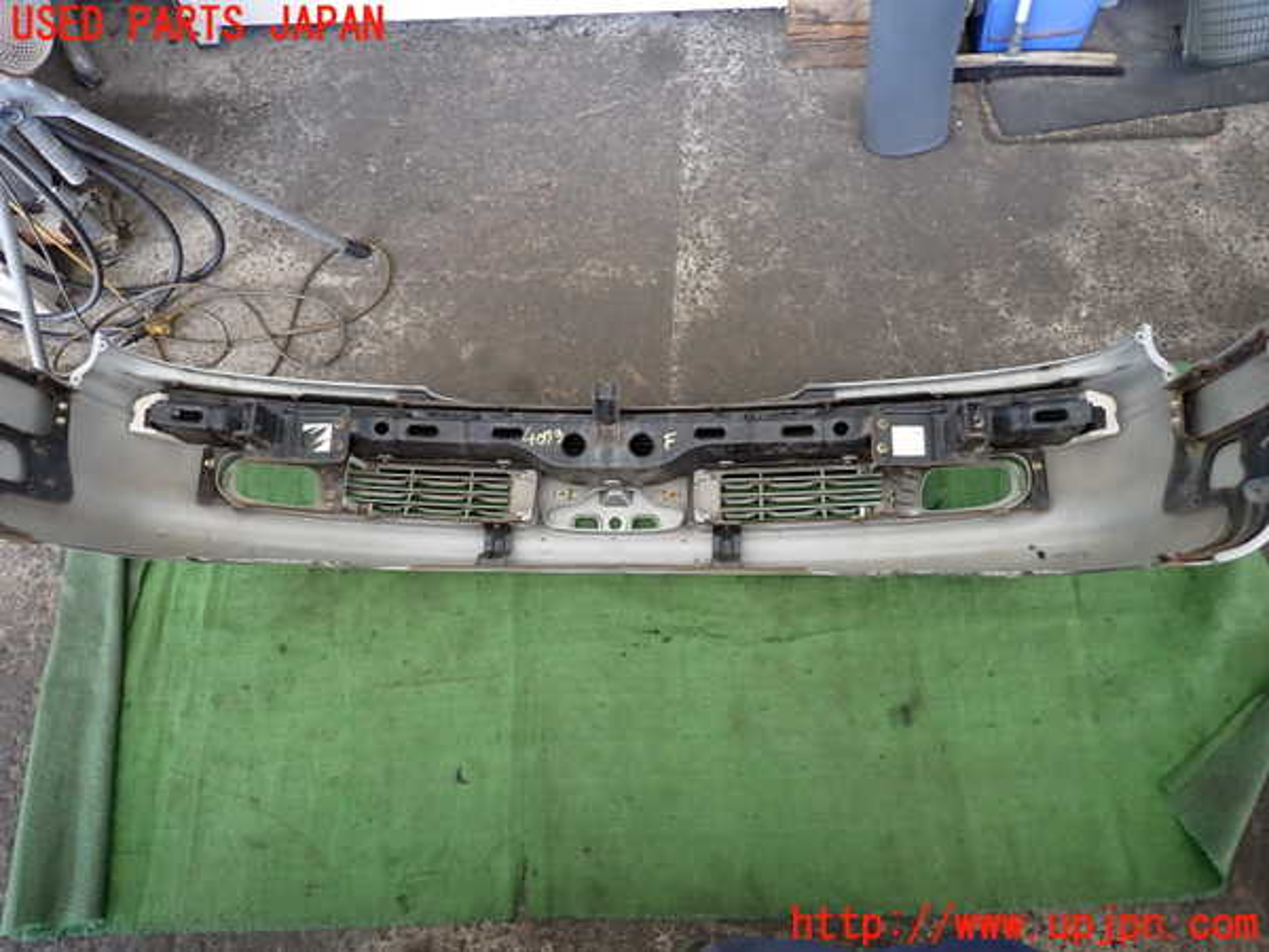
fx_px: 916
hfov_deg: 69.4
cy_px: 476
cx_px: 634
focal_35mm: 25
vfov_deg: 54.9
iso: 200
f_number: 2
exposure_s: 1/60
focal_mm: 4.5
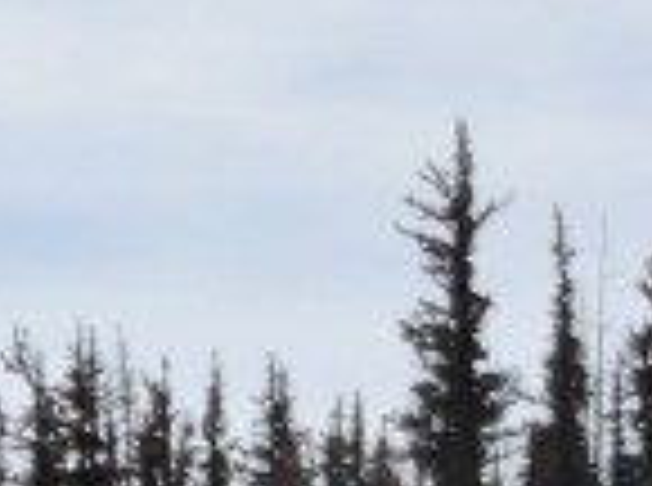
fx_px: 13979
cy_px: 1498
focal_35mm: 744
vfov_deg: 2.0
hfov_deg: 2.6
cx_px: -1538
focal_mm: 18.7
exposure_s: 1/1000
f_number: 4.2
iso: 100
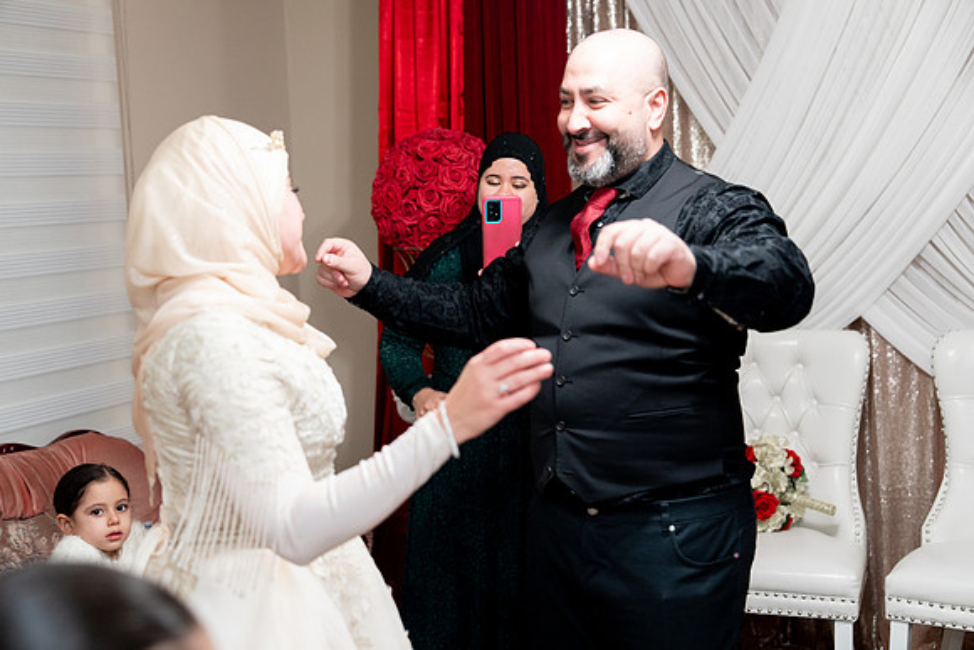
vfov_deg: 28.1
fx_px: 1299
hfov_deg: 41.1
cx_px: 487
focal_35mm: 48
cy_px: 325
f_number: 2.8
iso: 2000
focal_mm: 48
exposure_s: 1/160
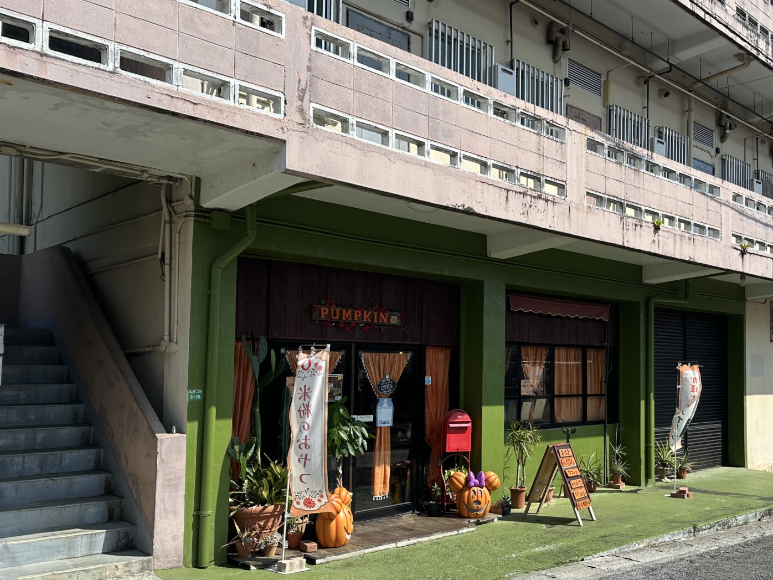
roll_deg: -0.4
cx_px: 498
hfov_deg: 54.5
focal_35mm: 33
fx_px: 737
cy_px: 332
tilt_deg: +3.4
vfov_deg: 42.8
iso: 80
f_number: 1.78
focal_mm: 6.86
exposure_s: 1/4184
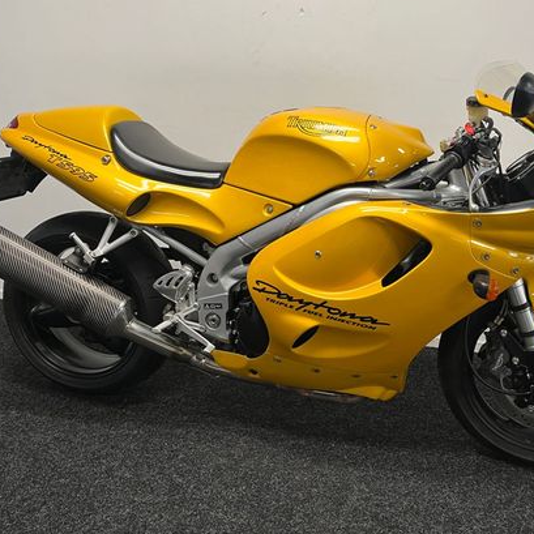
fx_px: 628
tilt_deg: -14.5
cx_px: 315
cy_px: 230
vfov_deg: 45.9
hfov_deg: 45.8
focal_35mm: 36
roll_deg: -1.6
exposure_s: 1/50
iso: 80
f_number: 1.6
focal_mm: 5.1
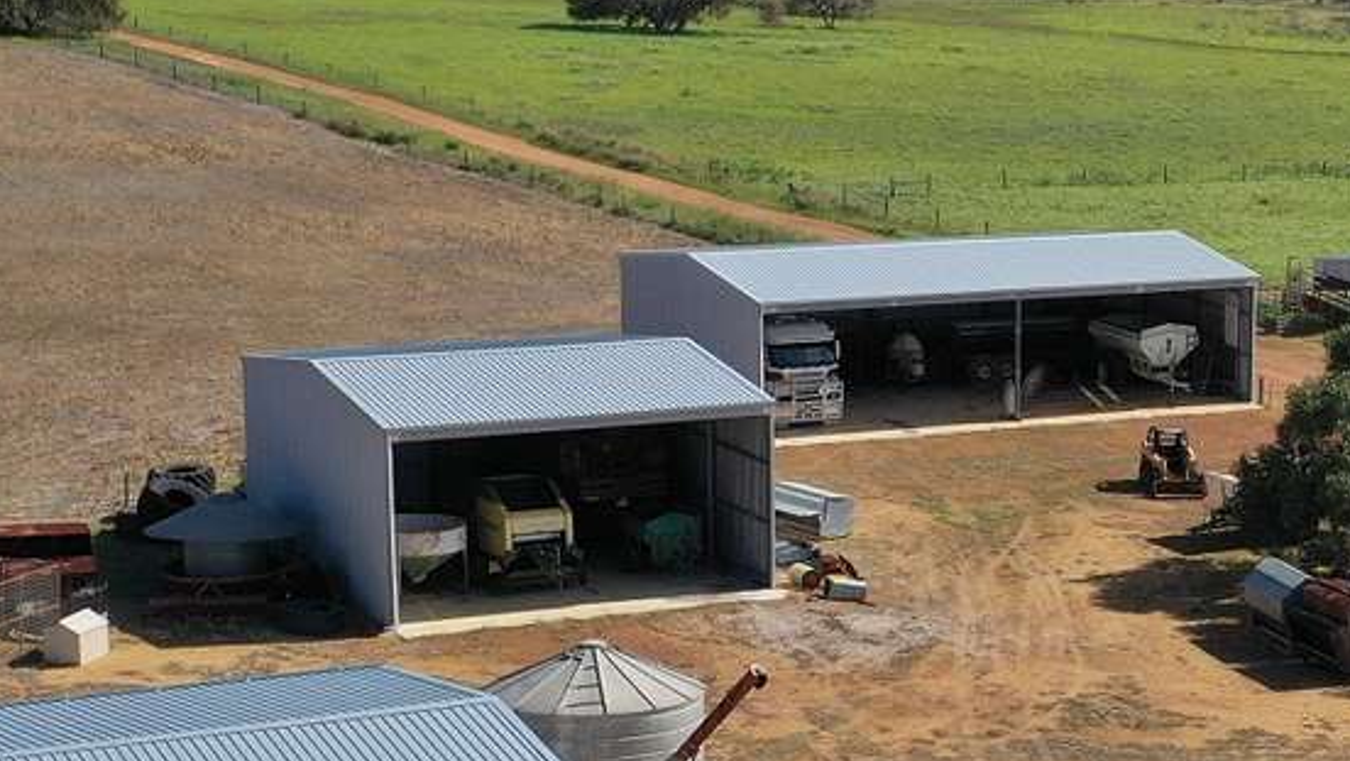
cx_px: 1812
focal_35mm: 102
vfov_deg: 11.9
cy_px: 537
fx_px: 3653
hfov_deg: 19.2
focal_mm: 10.26
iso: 100
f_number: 5
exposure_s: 1/800
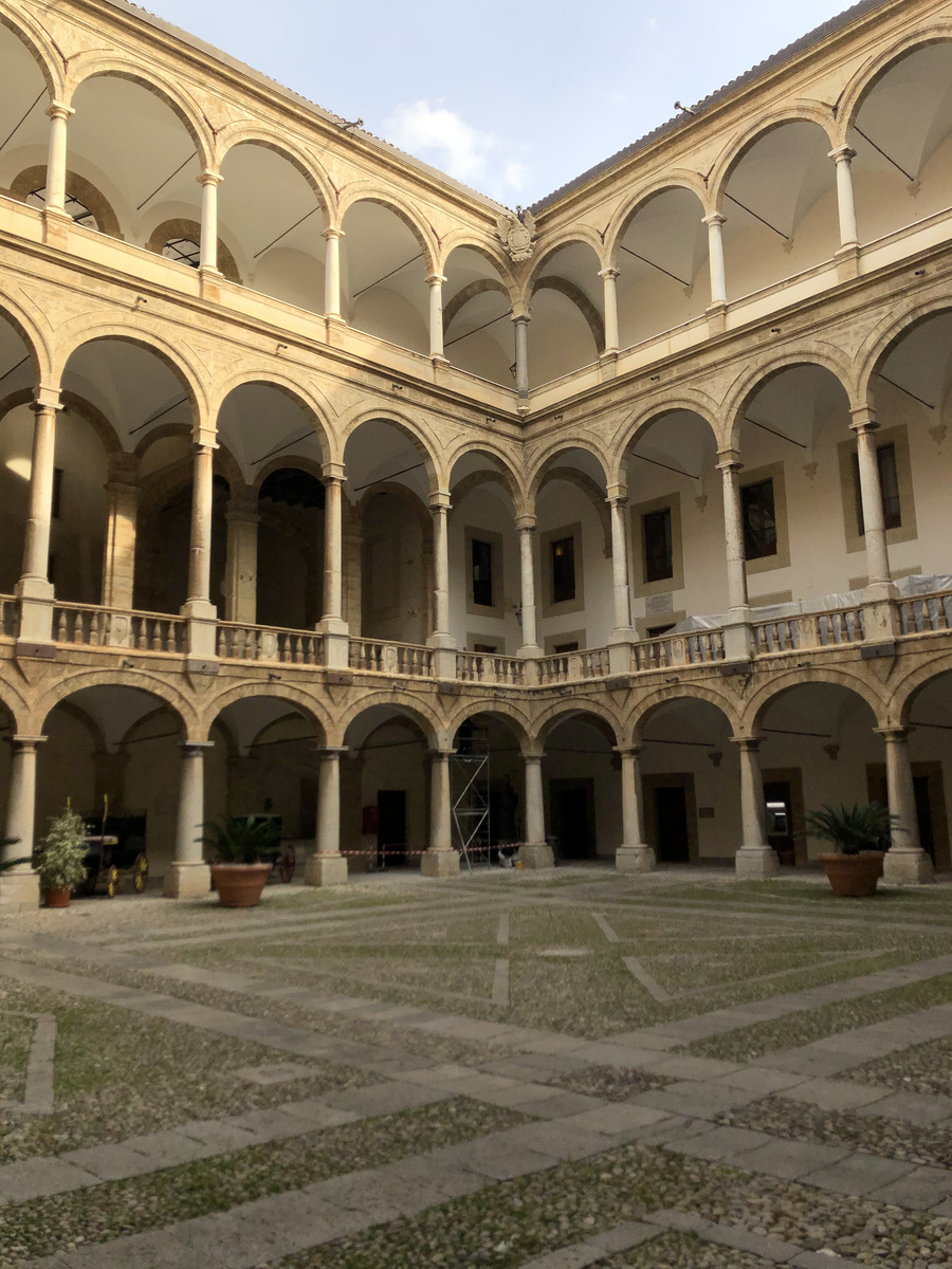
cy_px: 634
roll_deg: +1.7
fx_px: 1027
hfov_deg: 49.7
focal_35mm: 28
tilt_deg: +10.0
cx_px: 476
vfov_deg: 63.4
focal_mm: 4
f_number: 1.8
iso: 20
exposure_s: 1/1656
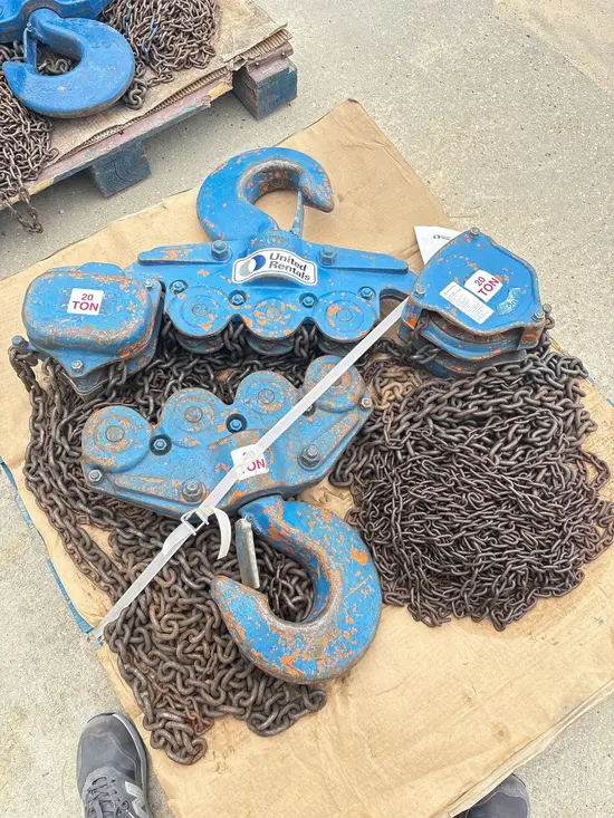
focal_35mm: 26
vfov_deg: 67.3
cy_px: 409
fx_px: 615
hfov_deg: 53.1
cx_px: 307
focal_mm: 5.96
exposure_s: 1/468
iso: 50
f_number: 1.6
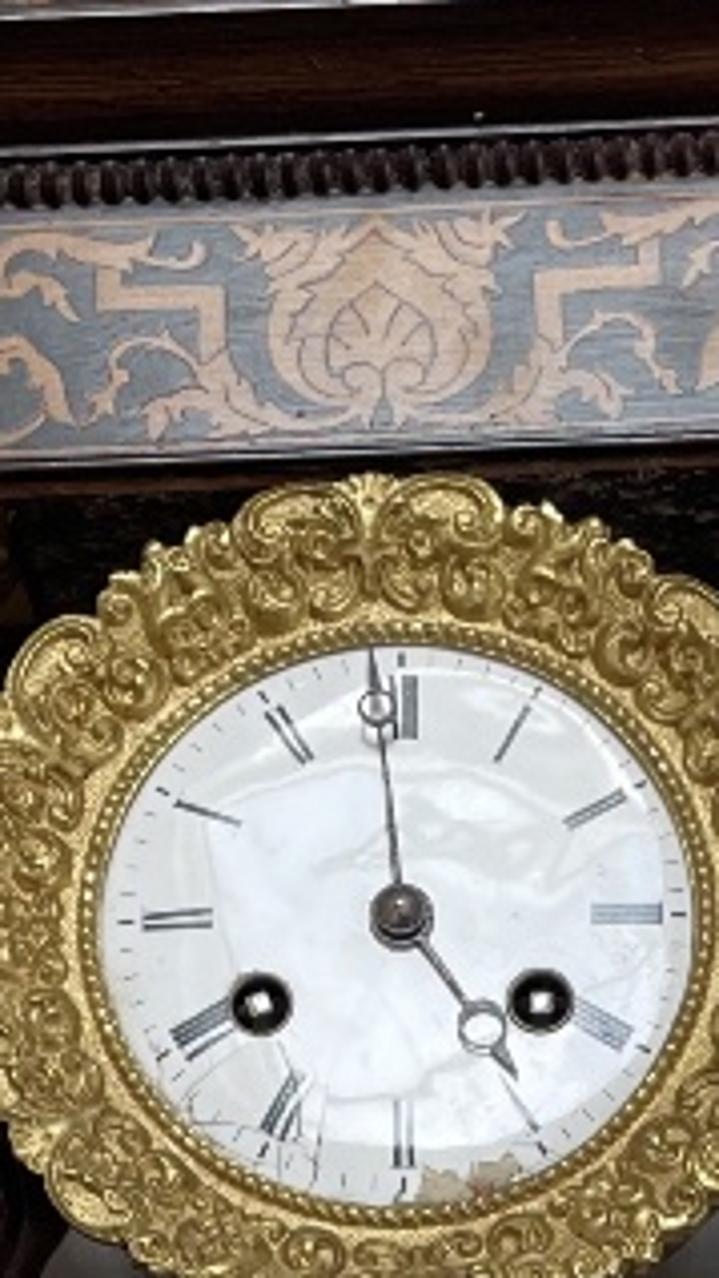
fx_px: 3625
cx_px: 546
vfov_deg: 17.7
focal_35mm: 107
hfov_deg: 11.3
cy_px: 1969
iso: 50
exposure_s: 1/121
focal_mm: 4.2
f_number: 1.6
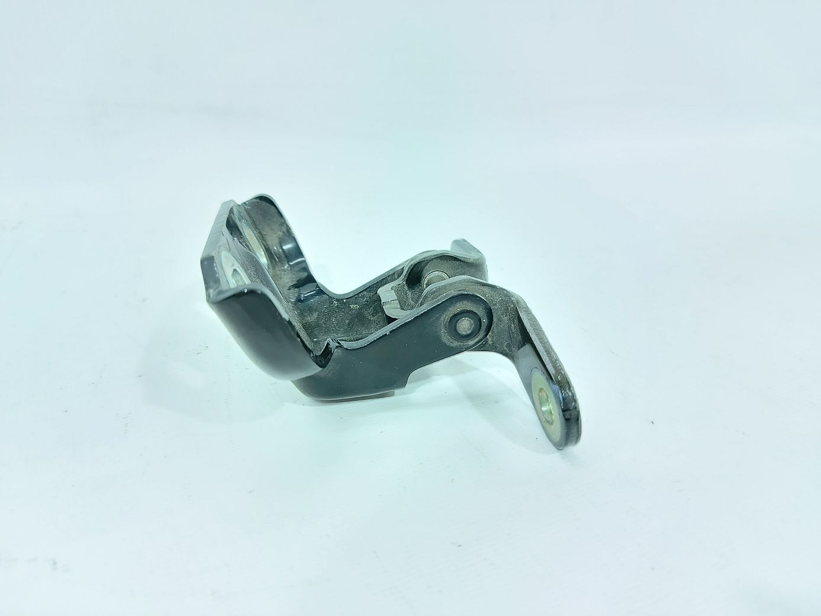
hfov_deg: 71.6
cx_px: 410
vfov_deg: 56.8
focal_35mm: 24
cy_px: 308
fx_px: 569
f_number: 1.8
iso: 200
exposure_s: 1/50
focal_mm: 5.23
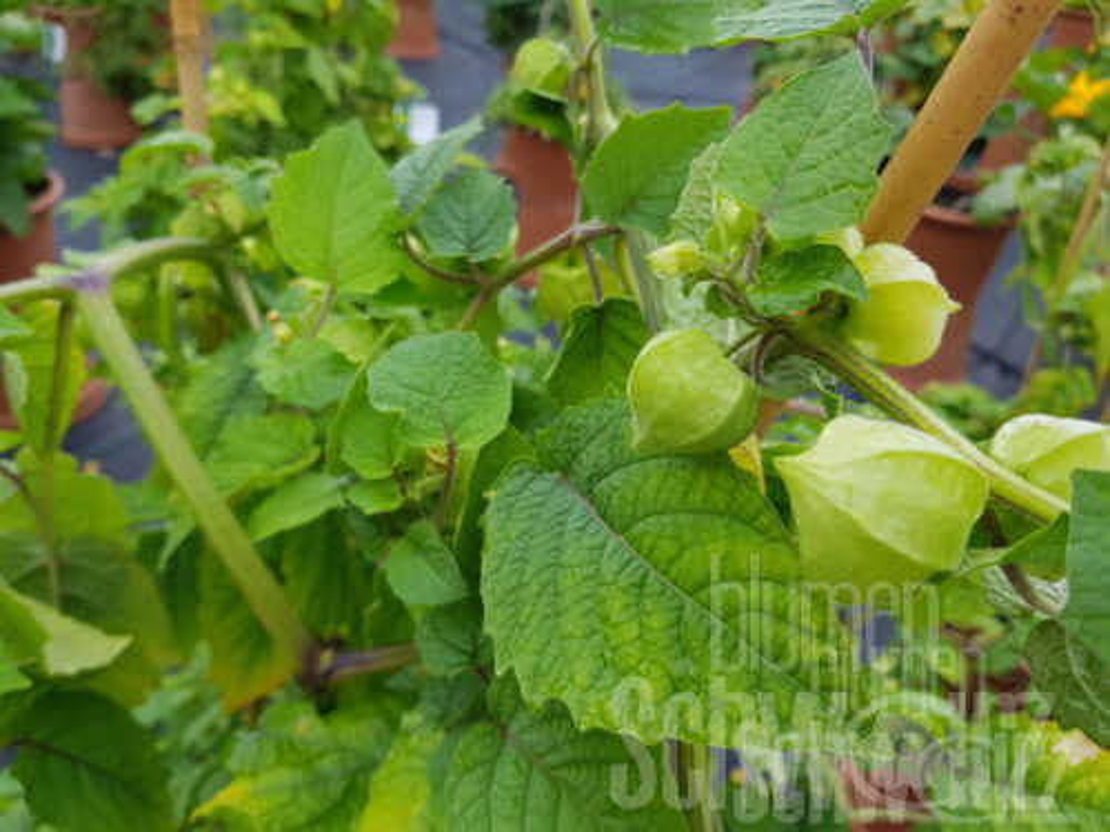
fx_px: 834
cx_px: 555
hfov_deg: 67.3
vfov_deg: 53.1
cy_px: 416
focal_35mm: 26
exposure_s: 1/377
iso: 40
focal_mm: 4.2
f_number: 1.7
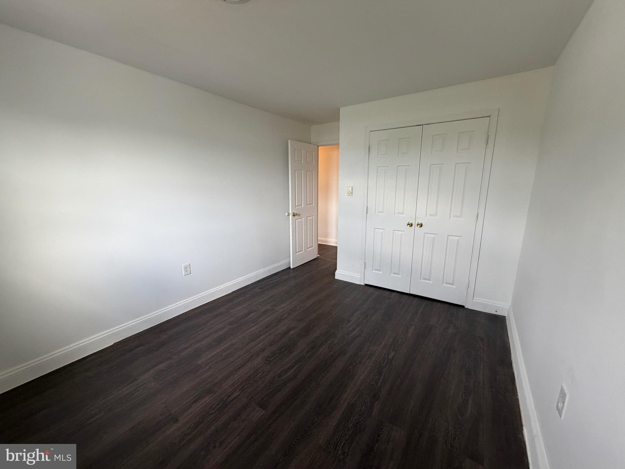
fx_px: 253
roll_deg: +0.8
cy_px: 234
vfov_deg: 85.7
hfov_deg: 102.1
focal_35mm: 14
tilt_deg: -11.4
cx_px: 312
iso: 250
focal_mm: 2.22
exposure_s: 1/120
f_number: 2.2
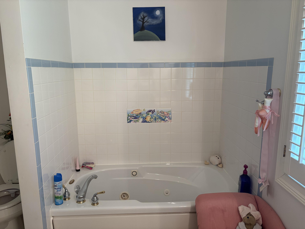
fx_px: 229
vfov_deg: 53.1
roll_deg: +0.7
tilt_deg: -10.2
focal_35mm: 26
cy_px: 114
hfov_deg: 67.3
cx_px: 152
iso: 100
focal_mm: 5.96
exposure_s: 1/120
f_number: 1.6
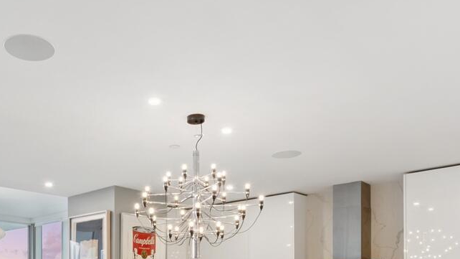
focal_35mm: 37
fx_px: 451
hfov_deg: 52.4
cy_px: 275
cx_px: 135
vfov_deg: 29.3
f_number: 7.1
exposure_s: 1/30
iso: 250
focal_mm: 14
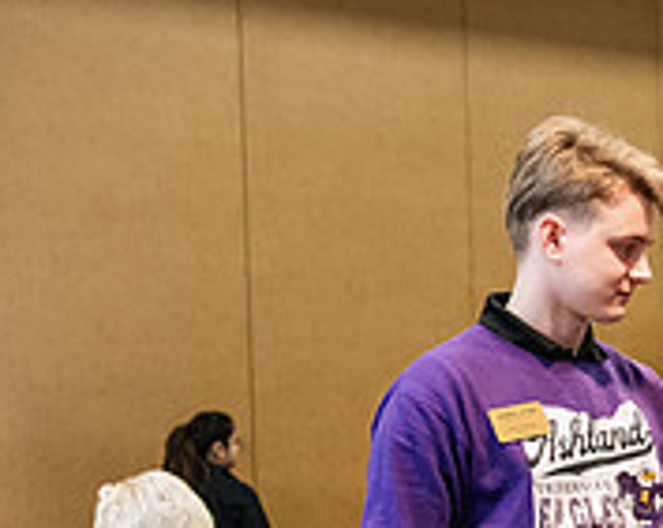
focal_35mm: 111
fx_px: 2174
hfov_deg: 16.8
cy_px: 492
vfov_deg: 13.7
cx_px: 708
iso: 2000
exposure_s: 1/160
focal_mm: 36
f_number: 3.2
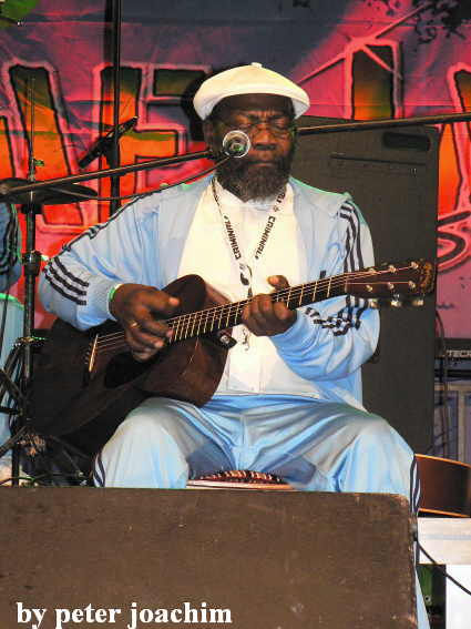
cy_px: 314
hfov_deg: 14.9
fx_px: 1797
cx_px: 236
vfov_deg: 19.8
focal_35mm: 99
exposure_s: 1/60
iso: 400
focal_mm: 16.9
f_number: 3.2
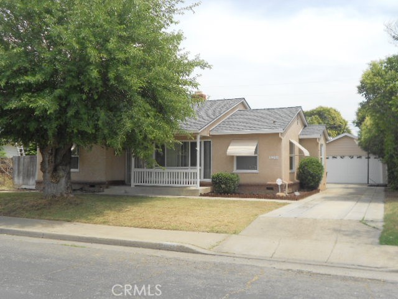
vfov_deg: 38.7
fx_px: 425
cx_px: 199
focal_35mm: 37
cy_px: 150
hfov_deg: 50.1
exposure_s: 1/640
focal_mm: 6.7
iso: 80
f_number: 3.9
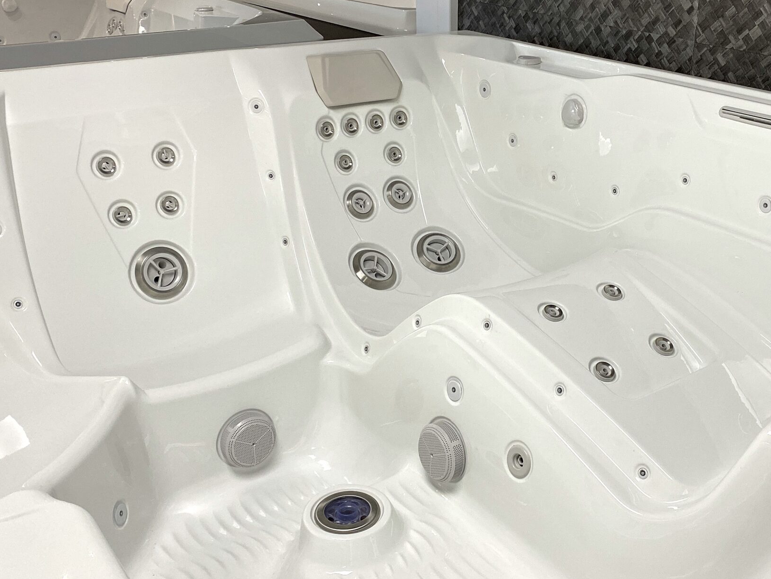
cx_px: 501
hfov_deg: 45.2
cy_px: 250
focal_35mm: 41
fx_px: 913
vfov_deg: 35.1
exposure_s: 1/100
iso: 125
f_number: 1.8
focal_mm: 4.25
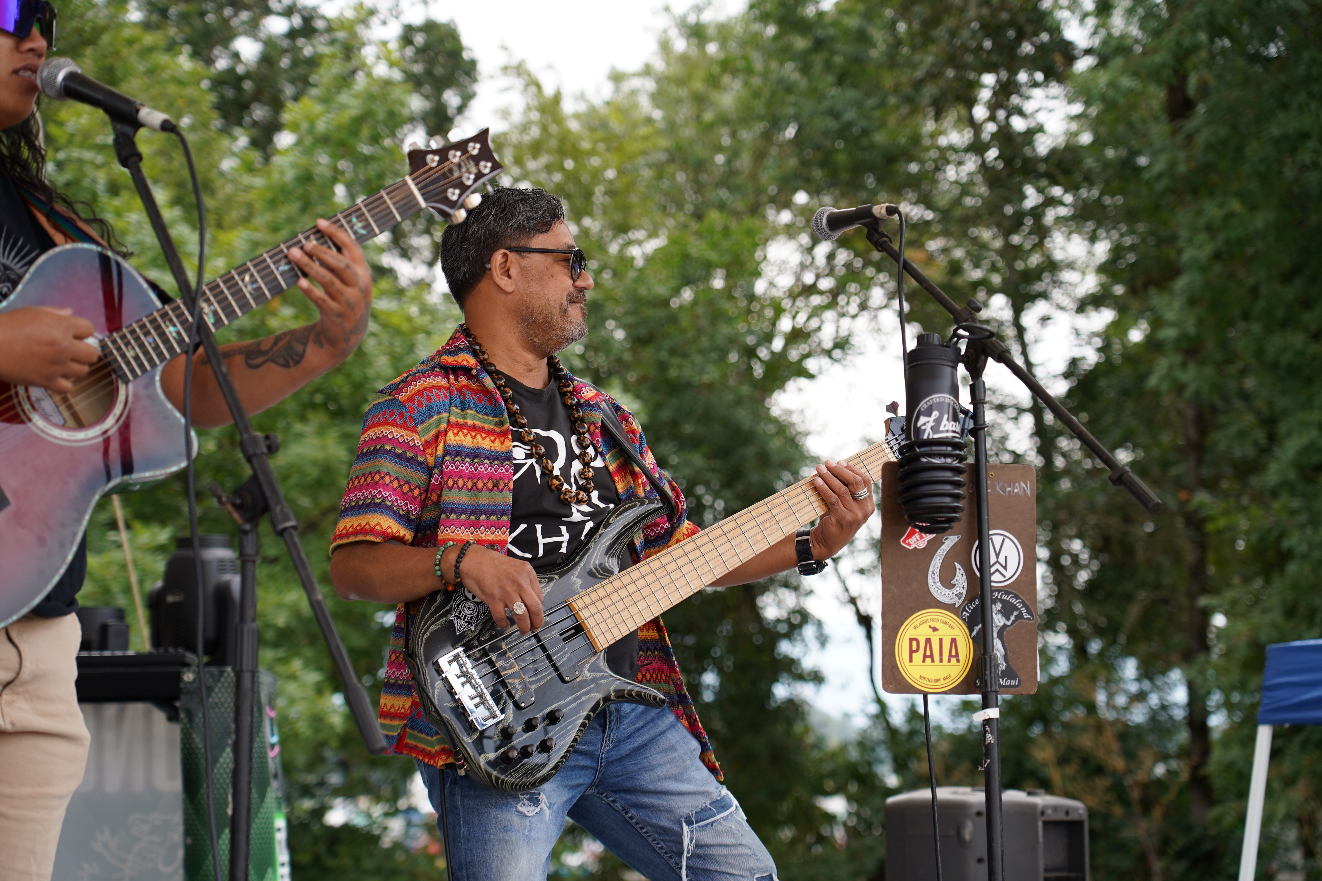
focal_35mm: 86
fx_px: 3158
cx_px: 661
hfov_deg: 23.6
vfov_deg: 15.9
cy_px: 440
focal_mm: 86
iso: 100
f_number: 4.5
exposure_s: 1/200
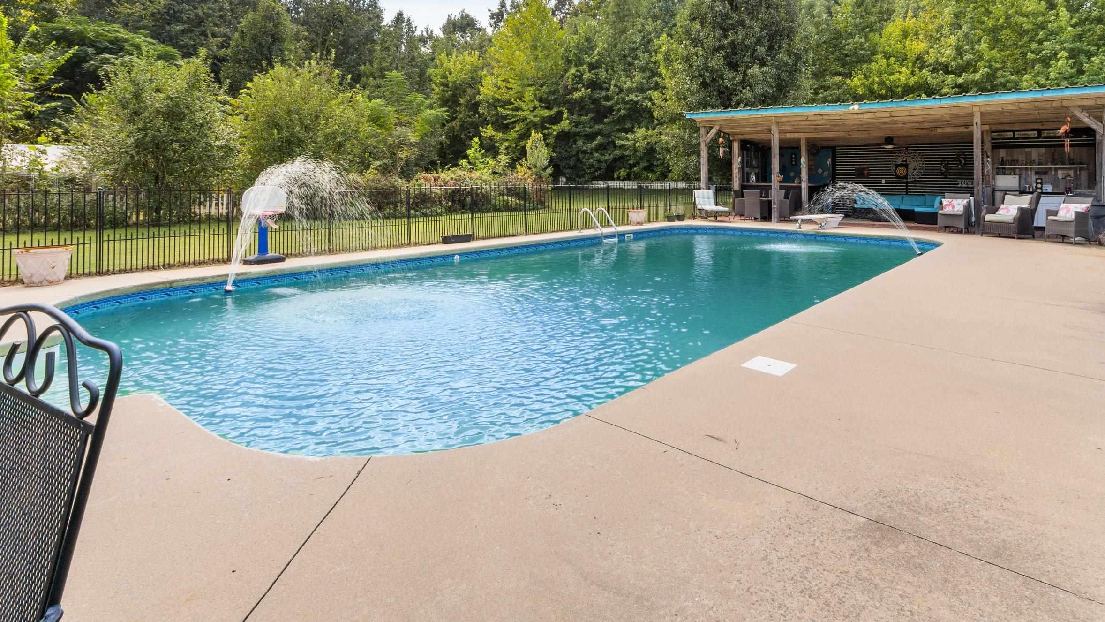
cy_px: 165
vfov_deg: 53.6
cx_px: 613
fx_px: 586
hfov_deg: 86.3
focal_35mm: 20
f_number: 9
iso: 250
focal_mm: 10
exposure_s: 1/60
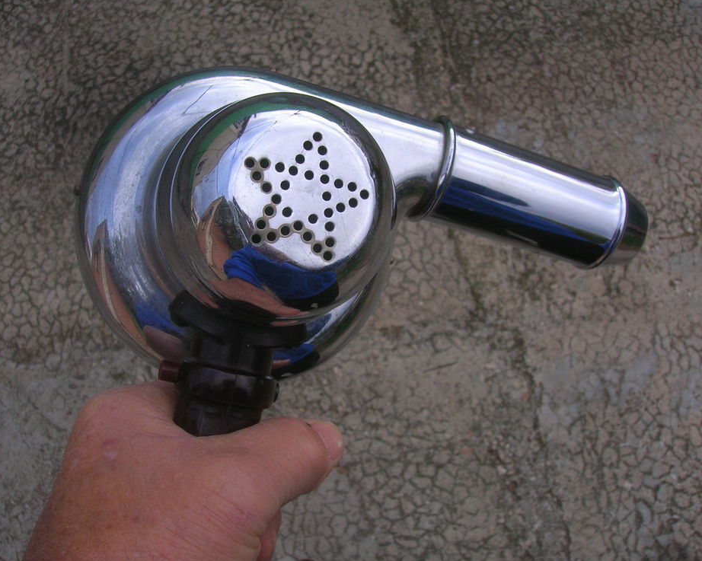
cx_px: 327
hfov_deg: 50.3
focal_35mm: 36
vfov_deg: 41.1
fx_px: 748
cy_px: 277
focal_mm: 5.7
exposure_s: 1/120
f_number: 4.9
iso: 50
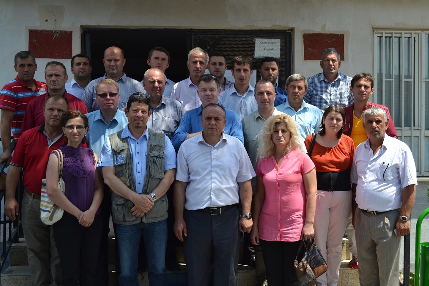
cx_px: 214
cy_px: 143
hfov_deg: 41.1
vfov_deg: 28.1
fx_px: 572
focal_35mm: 48
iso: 100
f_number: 6.3
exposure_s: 1/160
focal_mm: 32
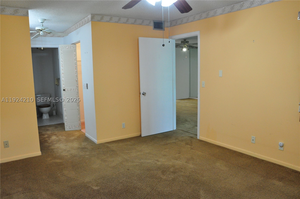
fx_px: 225
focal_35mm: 27
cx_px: 150
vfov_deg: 47.8
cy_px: 100
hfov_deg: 67.4
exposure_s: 1/30
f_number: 7.1
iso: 1600
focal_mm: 18
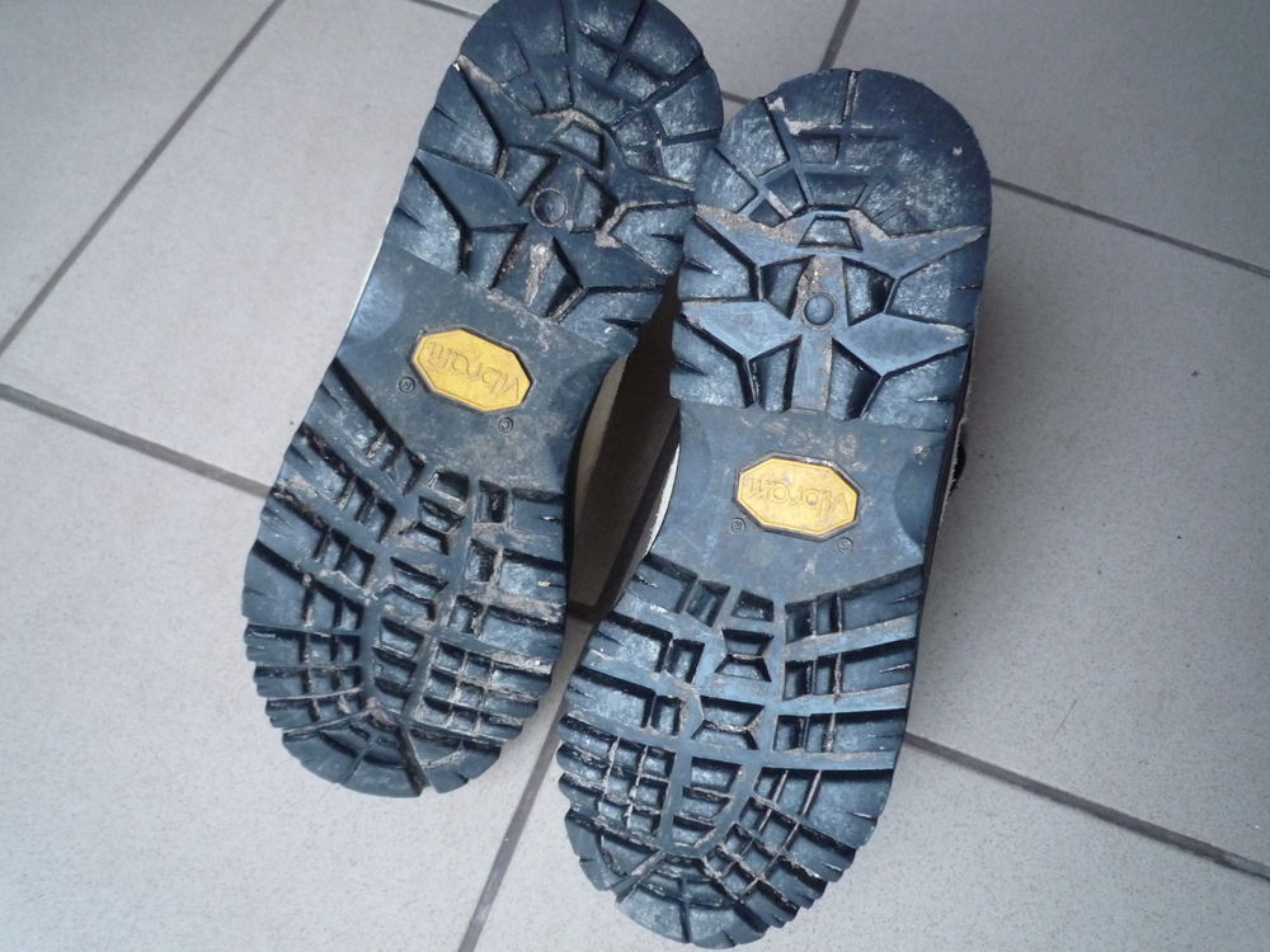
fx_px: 917
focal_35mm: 25
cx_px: 635
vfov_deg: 54.9
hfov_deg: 69.4
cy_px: 476
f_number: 2.8
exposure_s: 1/25
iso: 400
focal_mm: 4.4
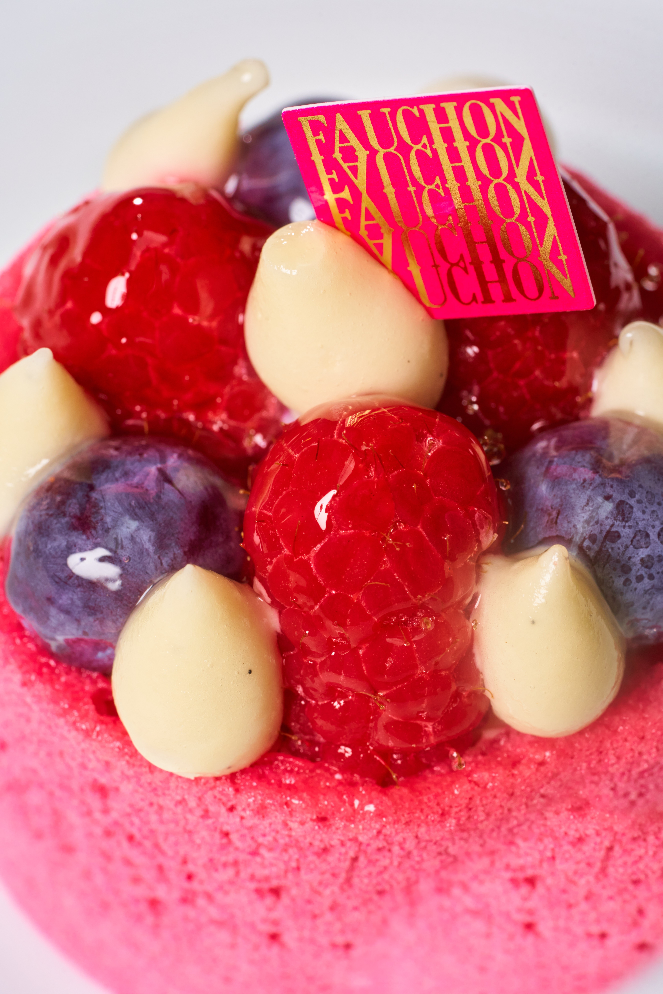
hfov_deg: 15.2
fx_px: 2485
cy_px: 497
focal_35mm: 90
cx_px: 332
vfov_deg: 22.6
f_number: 11
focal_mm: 90
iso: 400
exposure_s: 1/125
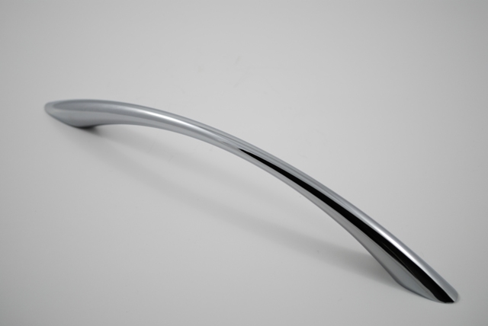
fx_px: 895
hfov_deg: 30.5
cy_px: 163
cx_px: 244
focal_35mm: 66
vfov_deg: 20.7
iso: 100
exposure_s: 1/30
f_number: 5.3
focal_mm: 44
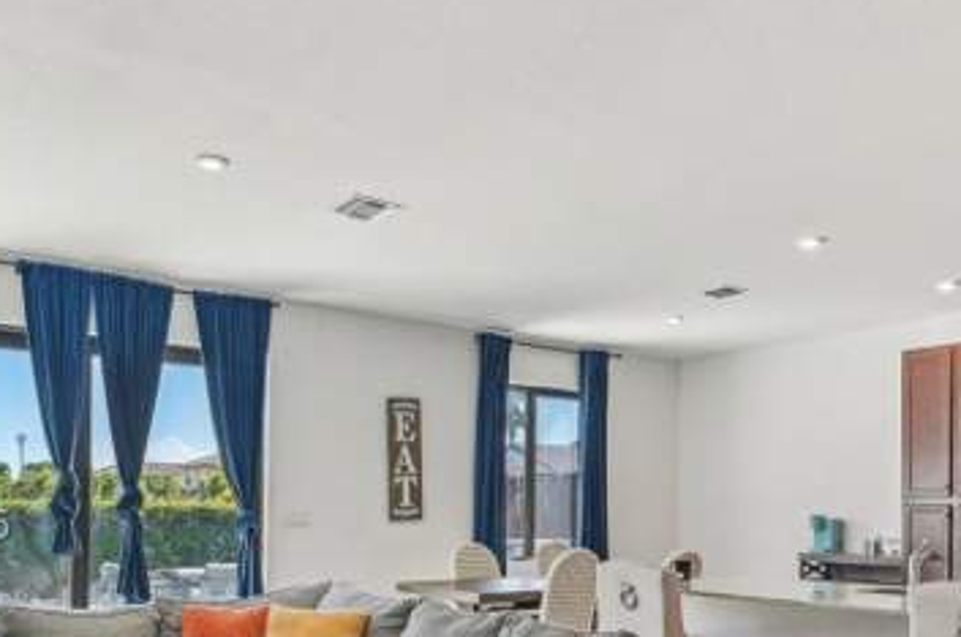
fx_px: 906
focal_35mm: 34
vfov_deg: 37.0
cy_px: 532
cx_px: 487
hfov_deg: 55.9
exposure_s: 1/20
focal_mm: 15
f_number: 8
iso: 100
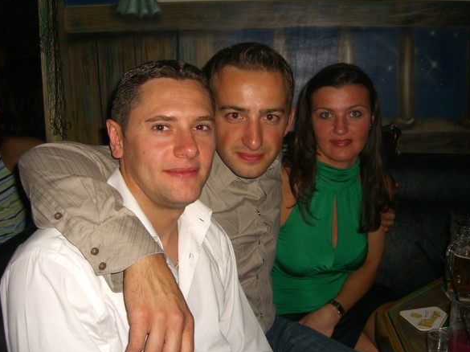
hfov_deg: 47.9
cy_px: 176
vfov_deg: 36.8
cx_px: 231
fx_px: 529
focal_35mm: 39
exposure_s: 1/60
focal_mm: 7.9
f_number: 2.8
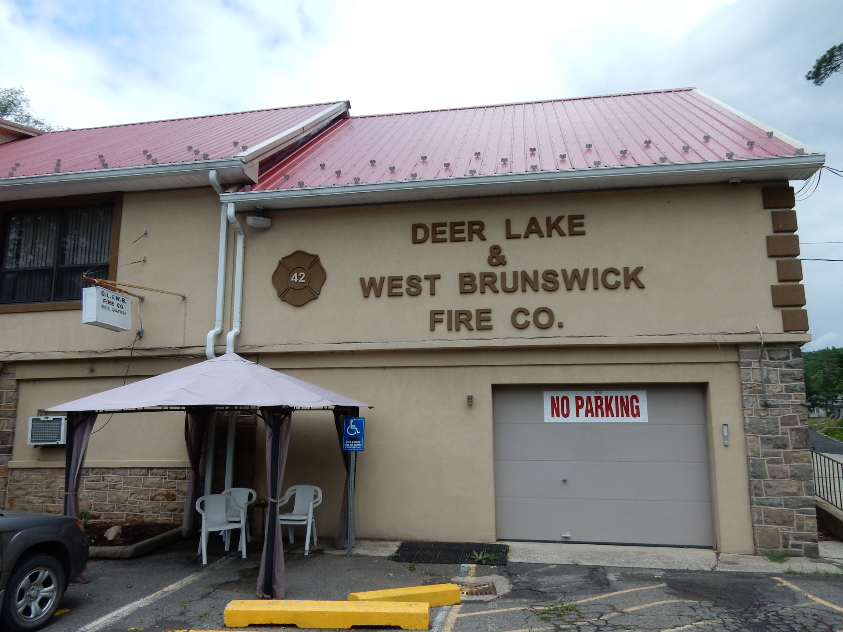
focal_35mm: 25
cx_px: 422
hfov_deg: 69.4
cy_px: 316
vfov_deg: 54.9
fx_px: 609
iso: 125
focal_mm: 4.5
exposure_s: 1/1250
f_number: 3.7
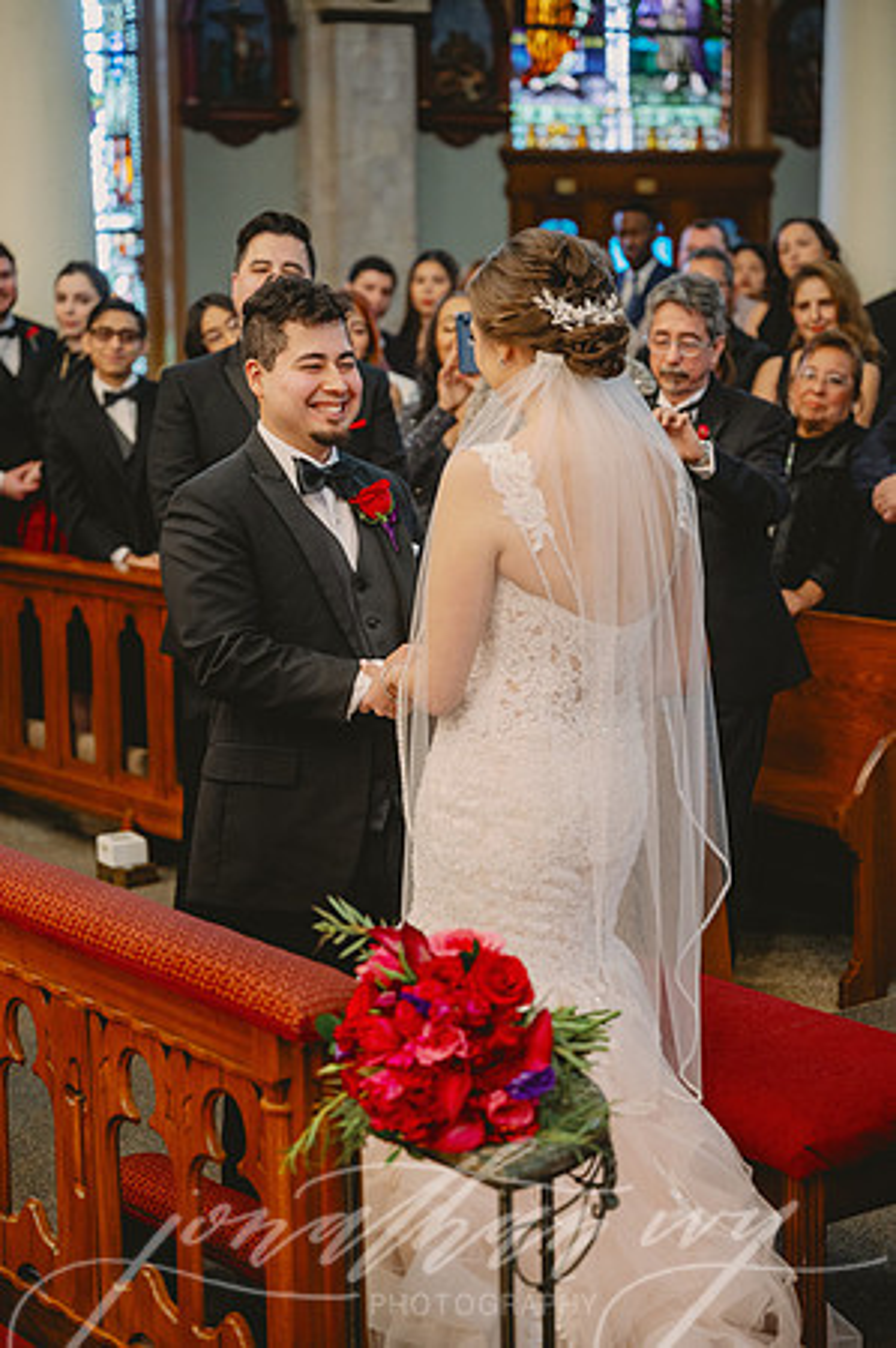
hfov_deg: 19.4
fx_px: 2619
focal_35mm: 70
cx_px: 448
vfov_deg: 28.9
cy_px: 674
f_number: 2.8
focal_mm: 70
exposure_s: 1/160
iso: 1250
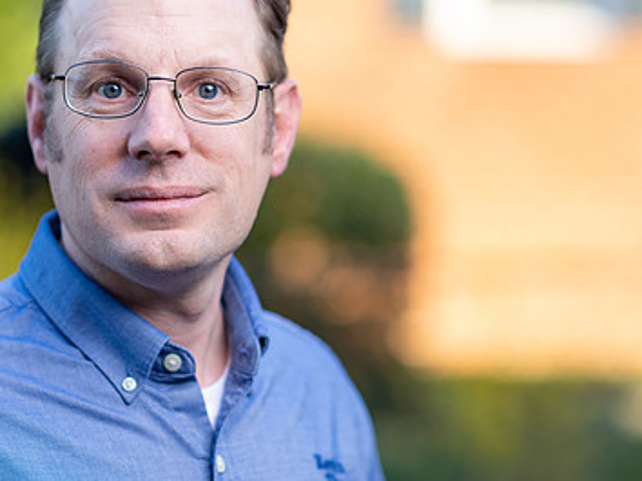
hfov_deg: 14.7
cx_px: 279
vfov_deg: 11.1
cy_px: 213
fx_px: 2484
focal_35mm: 134
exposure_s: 1/200
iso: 64
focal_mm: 85
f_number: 2.2
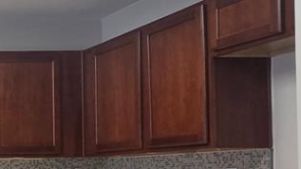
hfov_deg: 21.7
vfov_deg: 17.6
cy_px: 165
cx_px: -225
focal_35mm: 67
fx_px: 535
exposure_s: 1/120
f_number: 2.2
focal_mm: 2.2
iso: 125
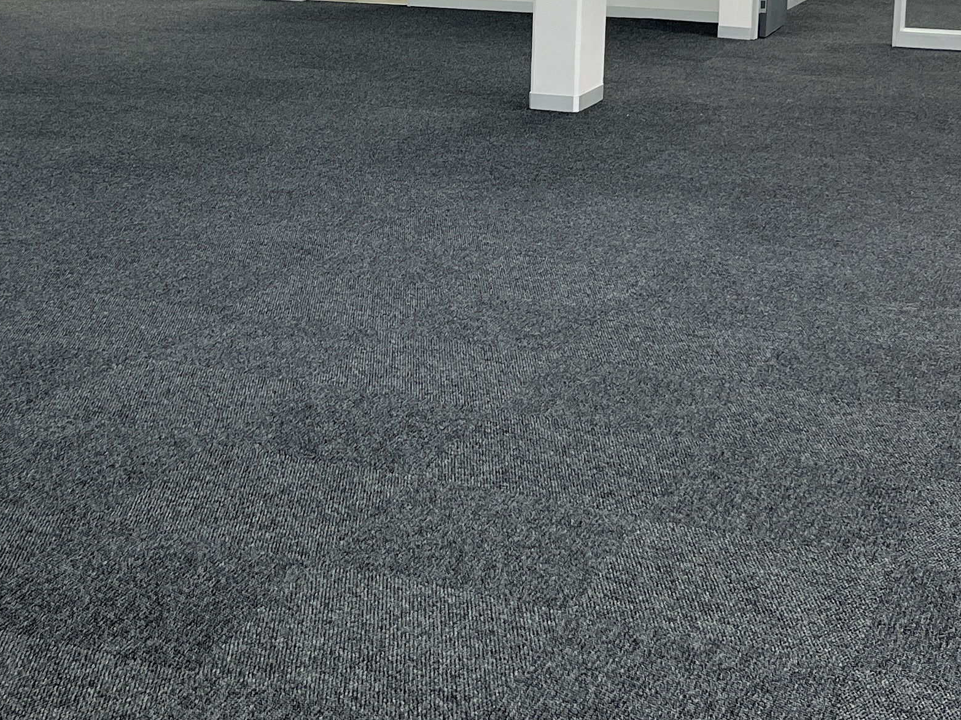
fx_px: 1860
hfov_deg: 28.8
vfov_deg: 21.6
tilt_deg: -11.2
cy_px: 109
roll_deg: -0.8
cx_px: 345
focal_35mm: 67
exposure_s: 1/100
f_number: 1.6
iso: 80
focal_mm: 5.1
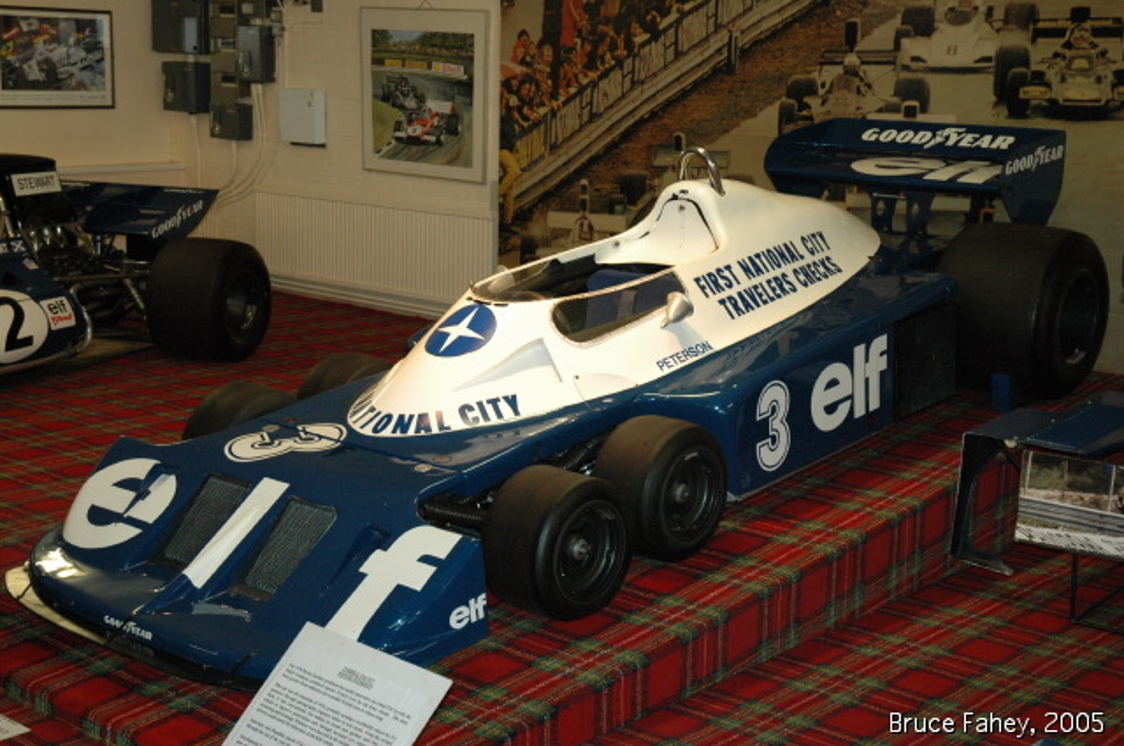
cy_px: 373
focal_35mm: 52
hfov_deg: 37.9
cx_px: 562
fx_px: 1637
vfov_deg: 25.7
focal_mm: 35
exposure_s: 1/60
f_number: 4.2
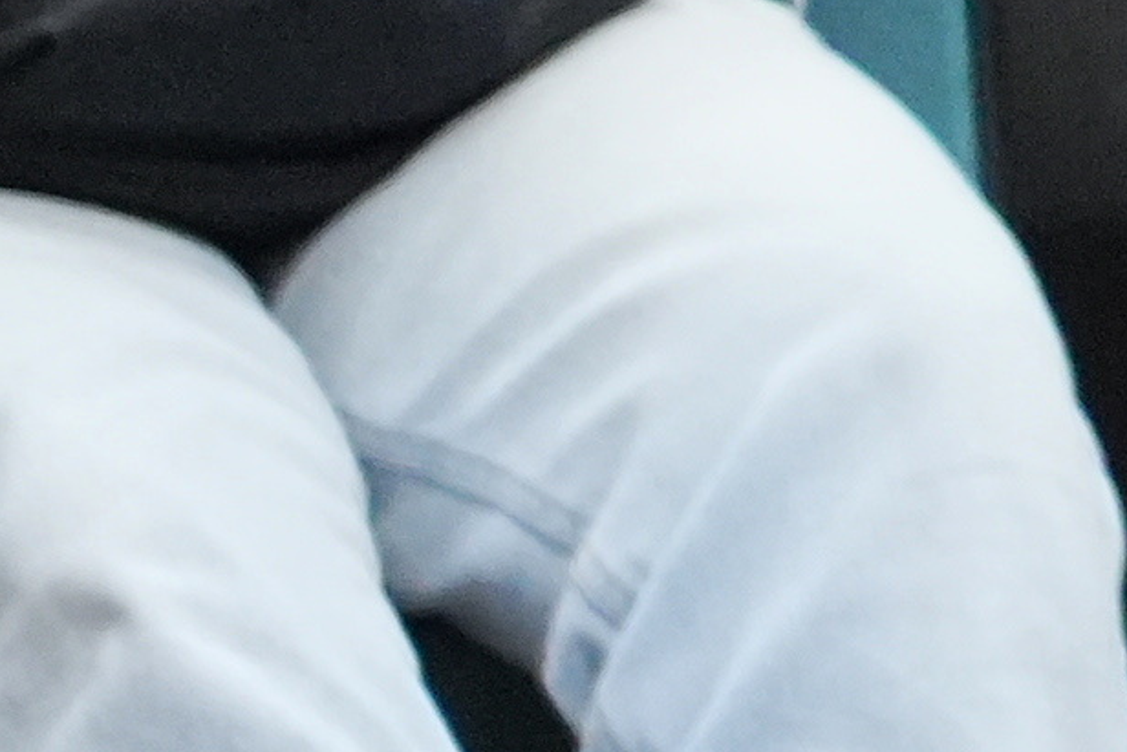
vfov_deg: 1.7
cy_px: -800
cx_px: 3593
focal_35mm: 785
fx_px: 24579
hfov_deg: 2.6
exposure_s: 1/100
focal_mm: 105
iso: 3200
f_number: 4
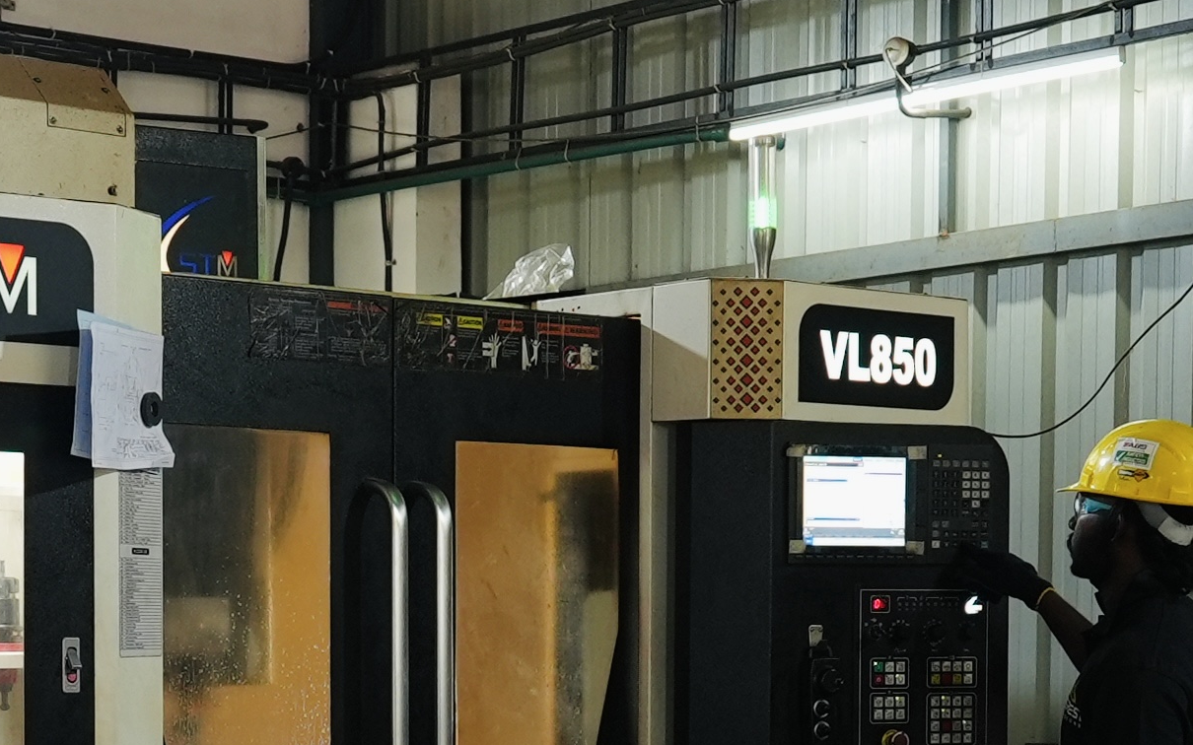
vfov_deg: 15.2
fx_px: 2731
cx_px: 287
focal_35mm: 84
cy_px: 809
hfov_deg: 24.4
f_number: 2.8
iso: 800
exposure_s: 1/100
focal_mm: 24
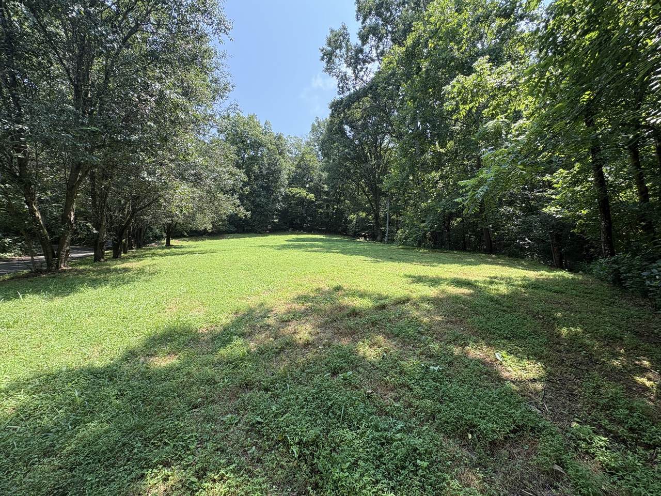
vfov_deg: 85.7
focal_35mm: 14
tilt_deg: +1.6
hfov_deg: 102.1
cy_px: 248
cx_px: 330
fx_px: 267
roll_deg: +0.3
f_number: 2.2
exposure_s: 1/390
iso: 40
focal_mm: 2.22
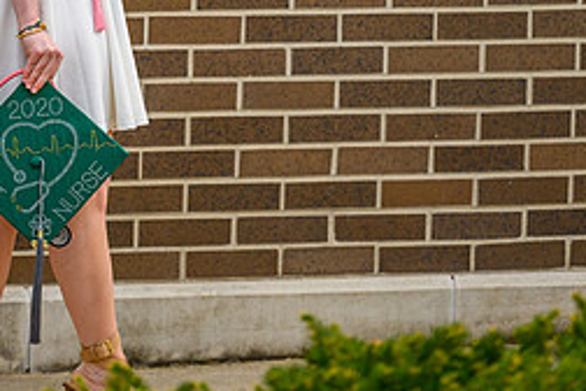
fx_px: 9147
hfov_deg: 3.7
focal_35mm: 562
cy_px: -146
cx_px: -51
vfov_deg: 2.4
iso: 400
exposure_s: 1/2500
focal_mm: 200
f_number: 4
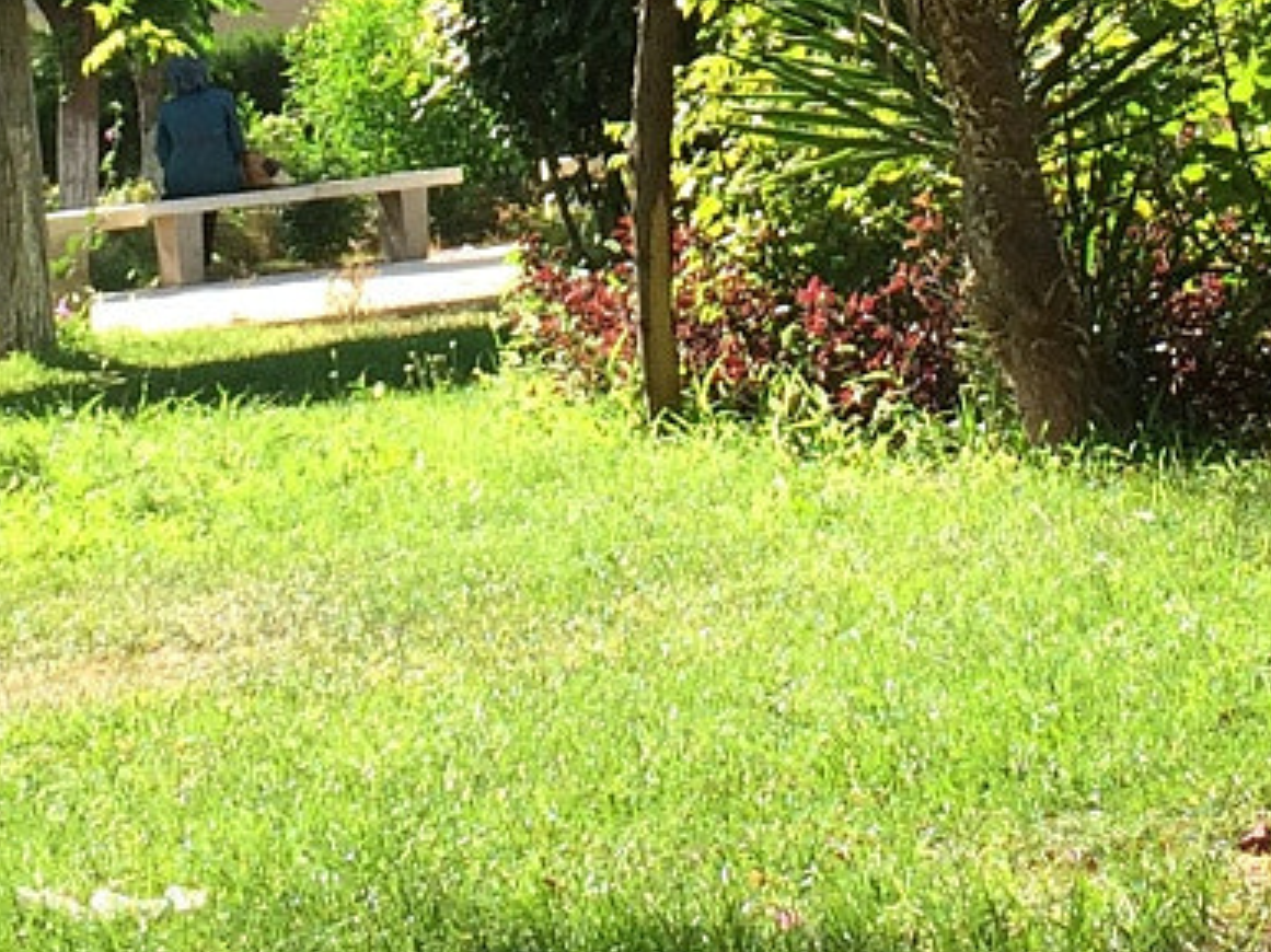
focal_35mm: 120
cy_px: -552
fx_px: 4405
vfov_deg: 11.7
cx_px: 716
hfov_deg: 16.4
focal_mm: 4.15
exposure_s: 1/483
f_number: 2.2
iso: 32
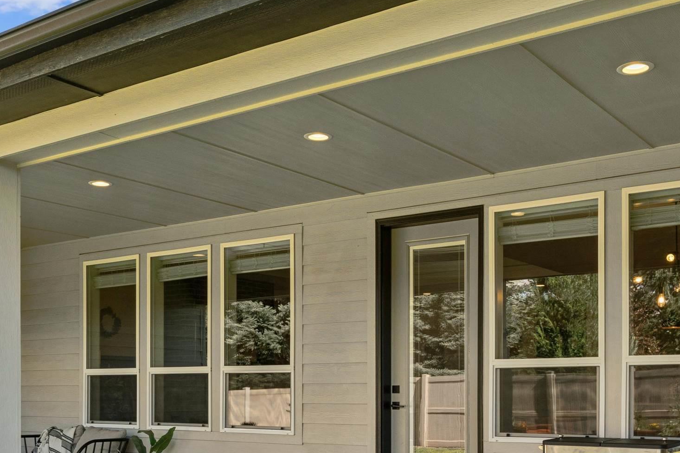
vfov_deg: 29.1
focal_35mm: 44
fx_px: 839
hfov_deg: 44.1
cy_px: 401
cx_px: 356
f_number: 13
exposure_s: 1/50
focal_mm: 21.2
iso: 400
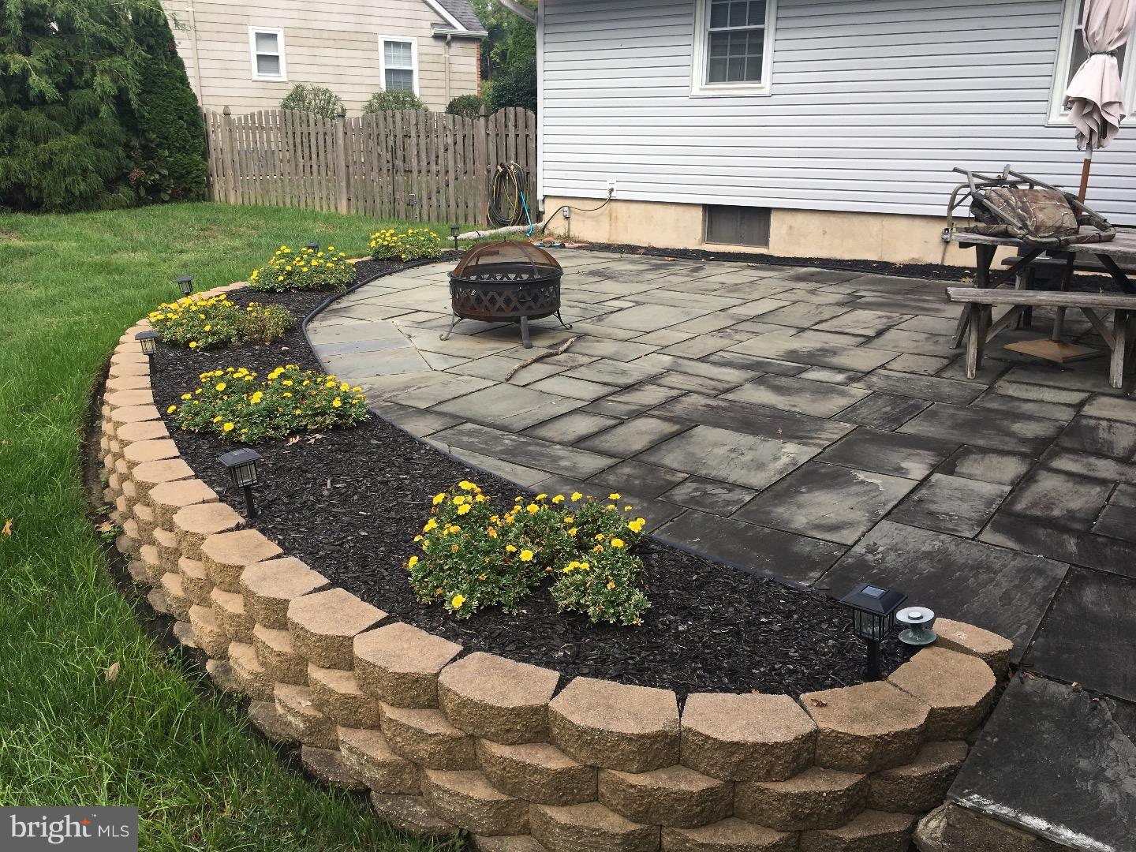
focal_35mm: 29
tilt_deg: -15.6
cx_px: 568
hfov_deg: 61.7
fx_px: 952
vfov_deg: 48.2
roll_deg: +0.4
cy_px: 426
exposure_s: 1/523
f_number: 2.2
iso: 25
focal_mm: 4.15
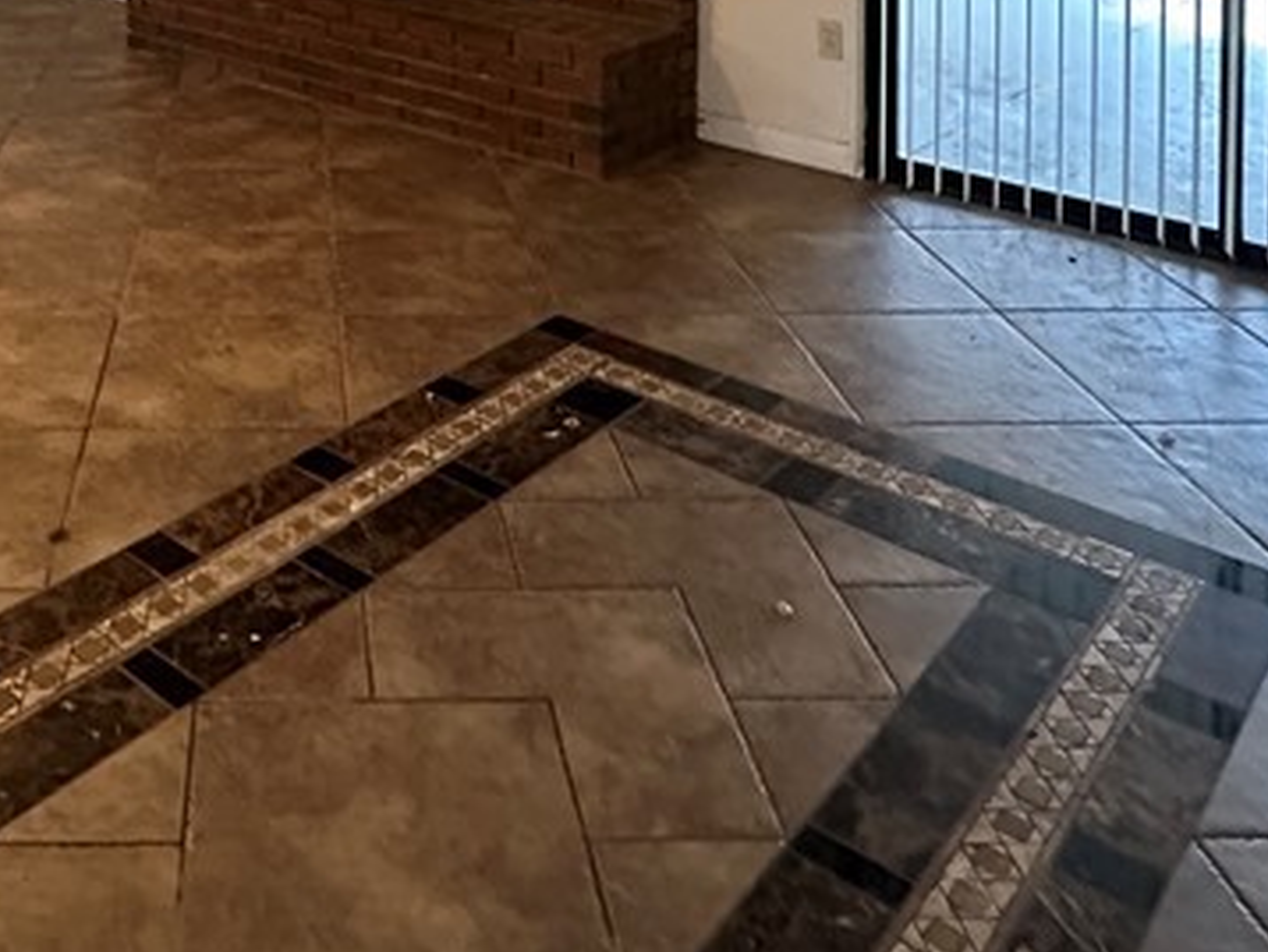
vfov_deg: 29.2
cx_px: 298
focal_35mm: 40
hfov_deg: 45.0
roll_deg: +0.4
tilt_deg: +0.4
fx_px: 1466
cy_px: -280
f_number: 2.2
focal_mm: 2.22
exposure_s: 1/60
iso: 640
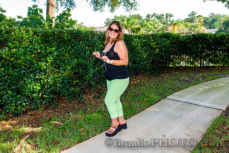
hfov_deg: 65.5
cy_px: 76
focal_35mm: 28
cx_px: 114
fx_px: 178
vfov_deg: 46.4
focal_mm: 28
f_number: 7.1
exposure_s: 1/200
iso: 640
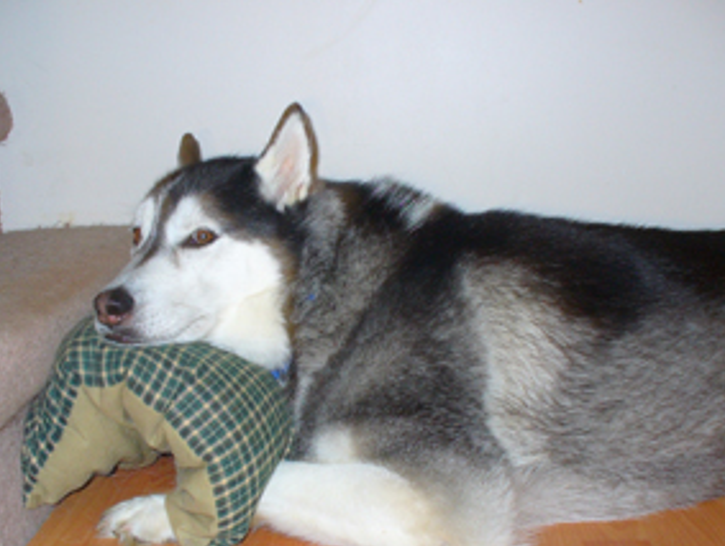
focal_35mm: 47
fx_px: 986
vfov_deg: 30.9
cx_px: 354
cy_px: 328
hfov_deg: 40.4
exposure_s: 1/8
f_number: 2.8
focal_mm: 6.1
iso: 100
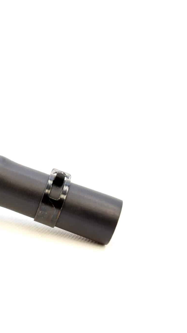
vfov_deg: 36.6
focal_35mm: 57
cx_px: -60
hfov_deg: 19.4
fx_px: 503
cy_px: 167
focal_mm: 24
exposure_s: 1/125
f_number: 5.6
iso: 400
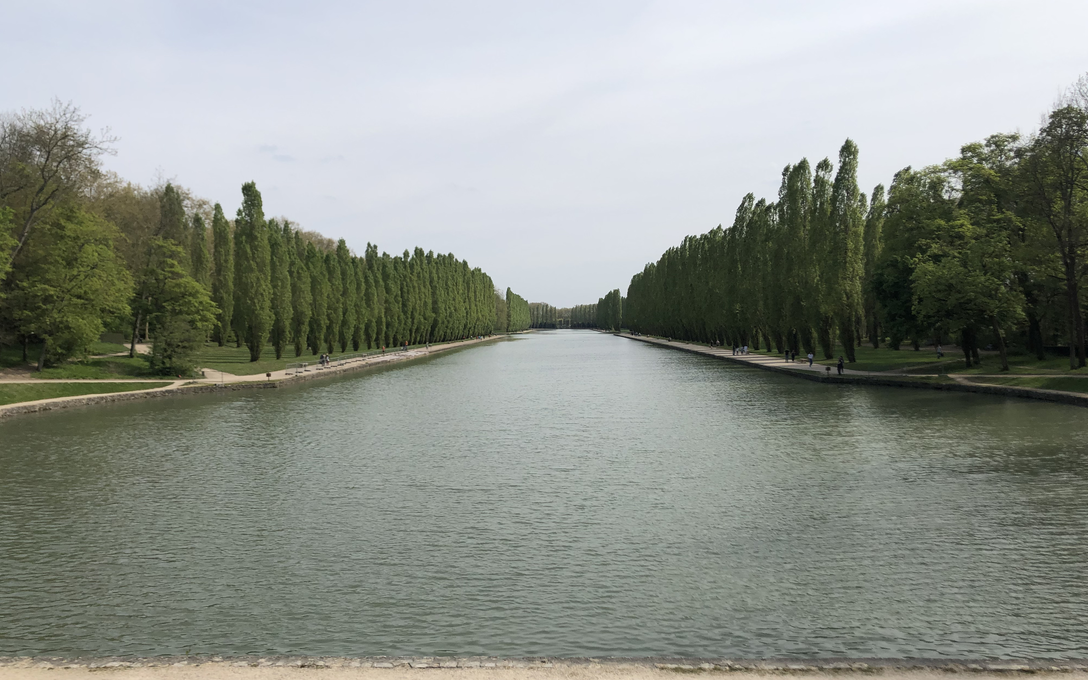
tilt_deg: -2.7
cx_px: 540
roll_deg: +1.7
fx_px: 890
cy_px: 355
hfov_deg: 62.9
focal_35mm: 30
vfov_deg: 41.8
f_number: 1.8
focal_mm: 4
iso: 20
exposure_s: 1/2703
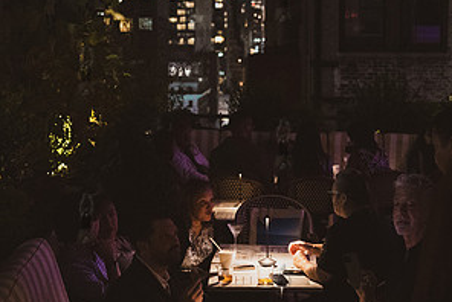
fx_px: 1106
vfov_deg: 15.6
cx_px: 265
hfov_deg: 23.1
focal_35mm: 88
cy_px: 143
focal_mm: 42
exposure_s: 1/160
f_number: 2.8
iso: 12800
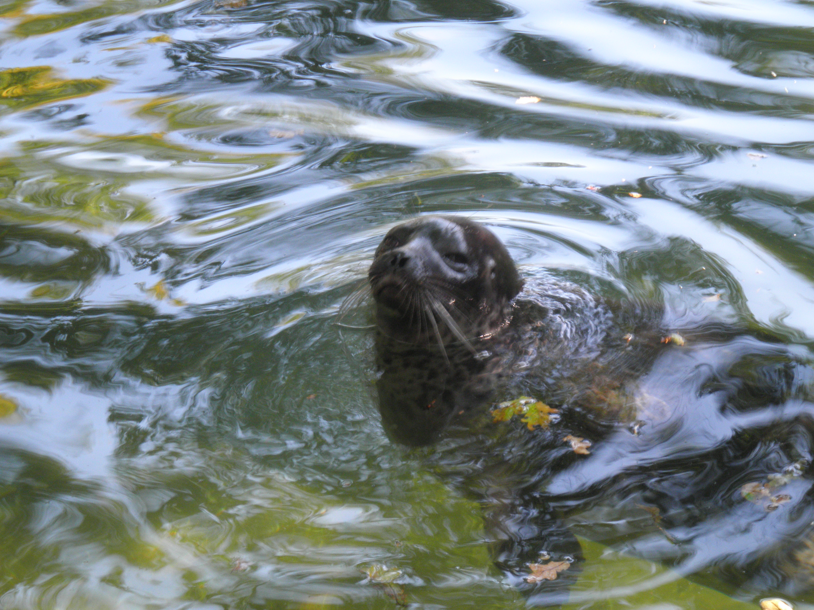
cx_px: 407
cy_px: 305
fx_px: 3057
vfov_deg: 11.4
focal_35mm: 130
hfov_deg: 15.2
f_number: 6.5
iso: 160
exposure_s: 1/30
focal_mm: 23.5
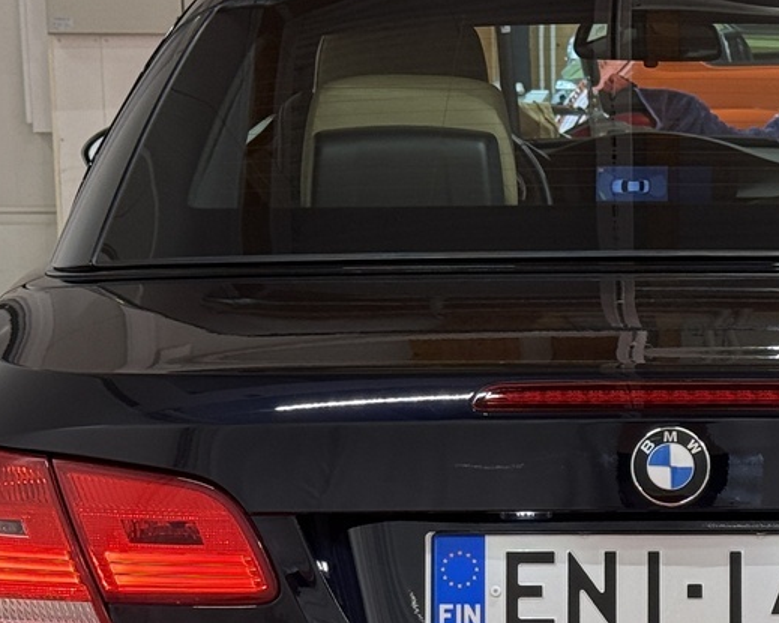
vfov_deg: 11.8
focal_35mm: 130
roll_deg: +0.3
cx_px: 680
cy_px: 551
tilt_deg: -11.4
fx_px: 2997
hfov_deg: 14.7
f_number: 1.78
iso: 100
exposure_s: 1/62
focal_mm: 6.76
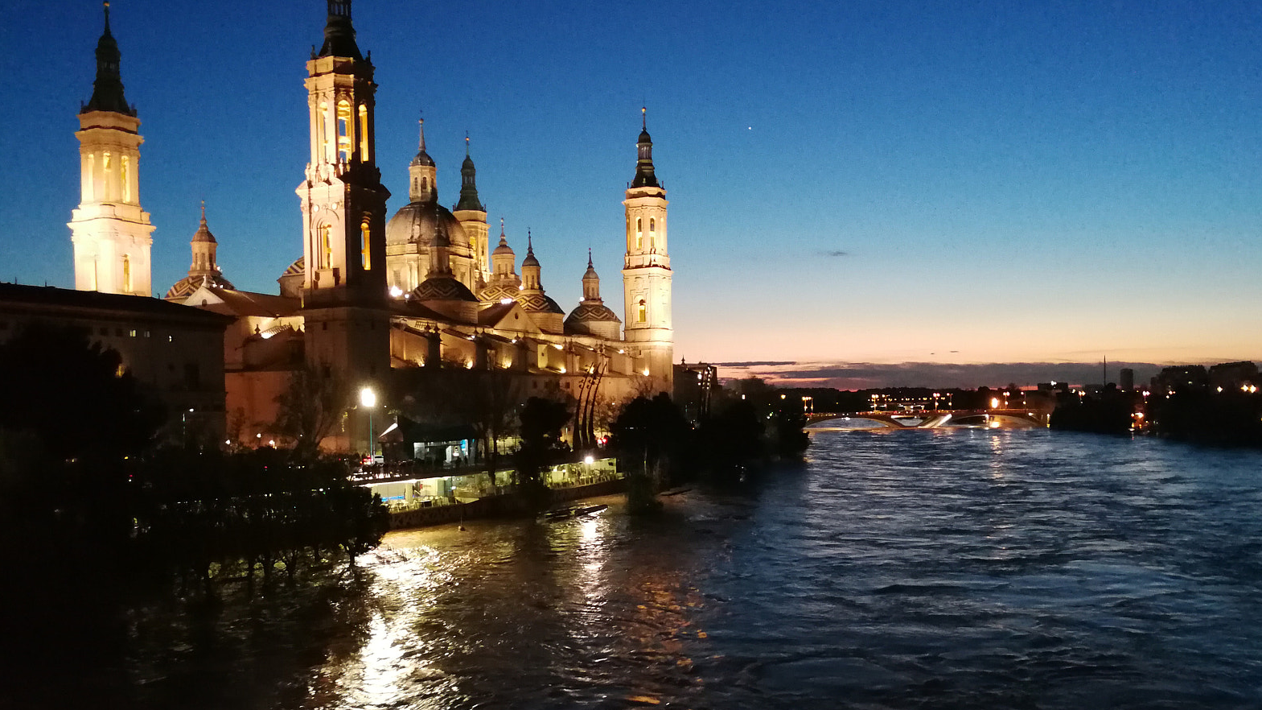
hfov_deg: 64.3
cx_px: 634
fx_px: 1004
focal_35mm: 30
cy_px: 412
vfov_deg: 38.8
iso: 640
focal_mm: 3.95
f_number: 2.2
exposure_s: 1/20
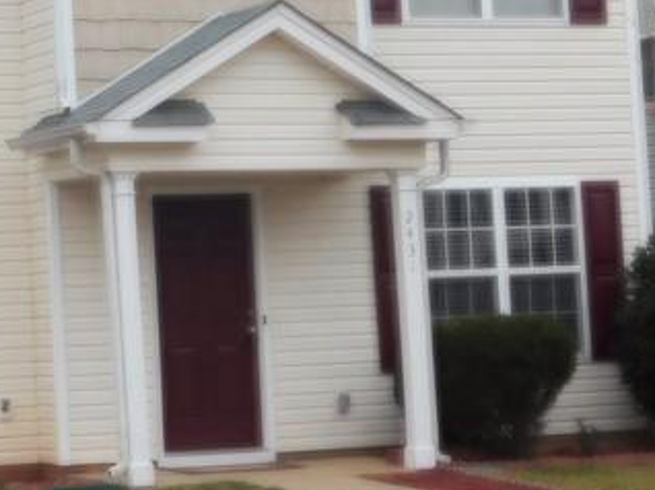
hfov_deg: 15.0
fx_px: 2439
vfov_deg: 11.4
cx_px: -12
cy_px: 27
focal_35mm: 129
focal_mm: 7.1
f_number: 3.6
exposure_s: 1/400
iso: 125
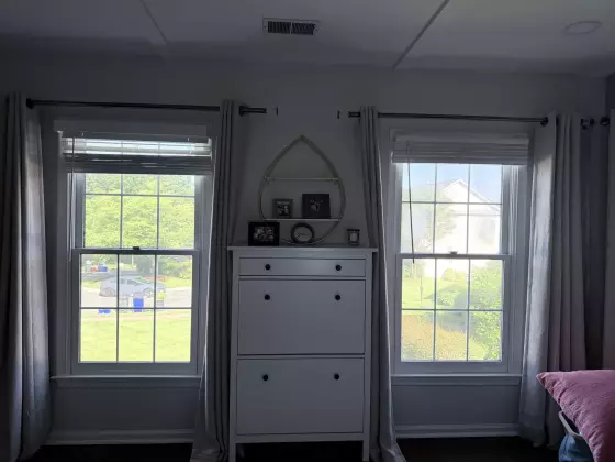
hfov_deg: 71.6
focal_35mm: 24
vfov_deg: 56.8
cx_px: 308
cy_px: 231
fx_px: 426
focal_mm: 6.76
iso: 100
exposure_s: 1/387
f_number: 1.78
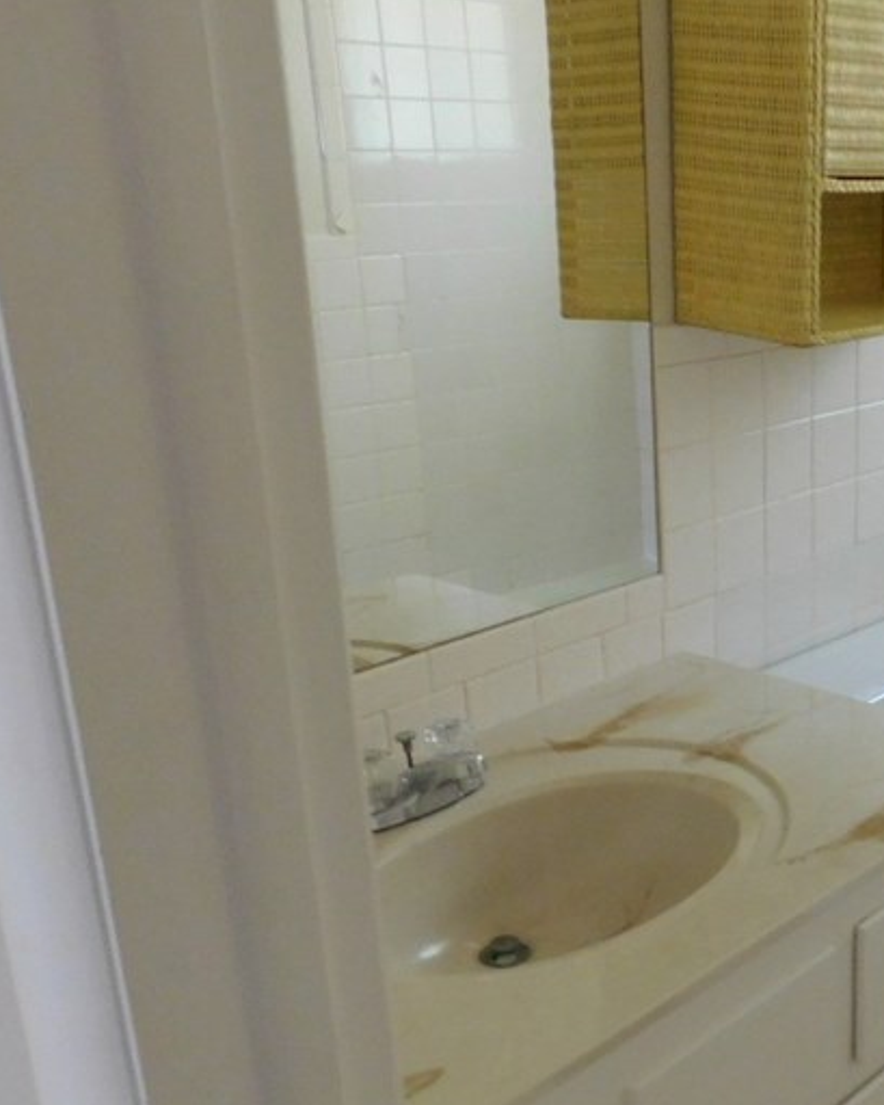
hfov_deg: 30.3
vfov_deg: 41.0
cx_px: 951
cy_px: 640
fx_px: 1471
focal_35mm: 45
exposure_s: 1/20
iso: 400
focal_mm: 4
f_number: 3
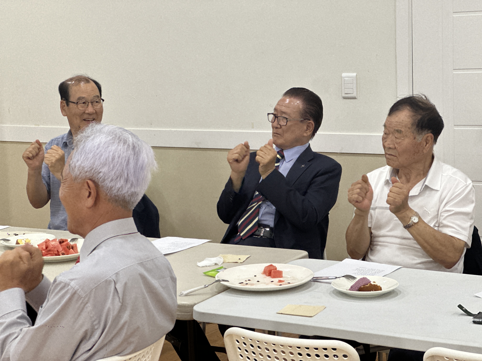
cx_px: 241
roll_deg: +1.8
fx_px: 1072
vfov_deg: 19.1
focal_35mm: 77
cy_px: 180
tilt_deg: -6.9
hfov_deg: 25.3
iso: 160
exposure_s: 1/40
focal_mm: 9
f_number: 2.8
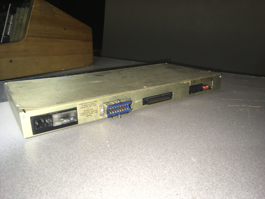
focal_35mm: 29
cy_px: 100
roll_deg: -0.1
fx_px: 222
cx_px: 132
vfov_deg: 48.2
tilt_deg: -18.3
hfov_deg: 61.7
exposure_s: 1/30
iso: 40
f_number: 2.2
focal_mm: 4.15
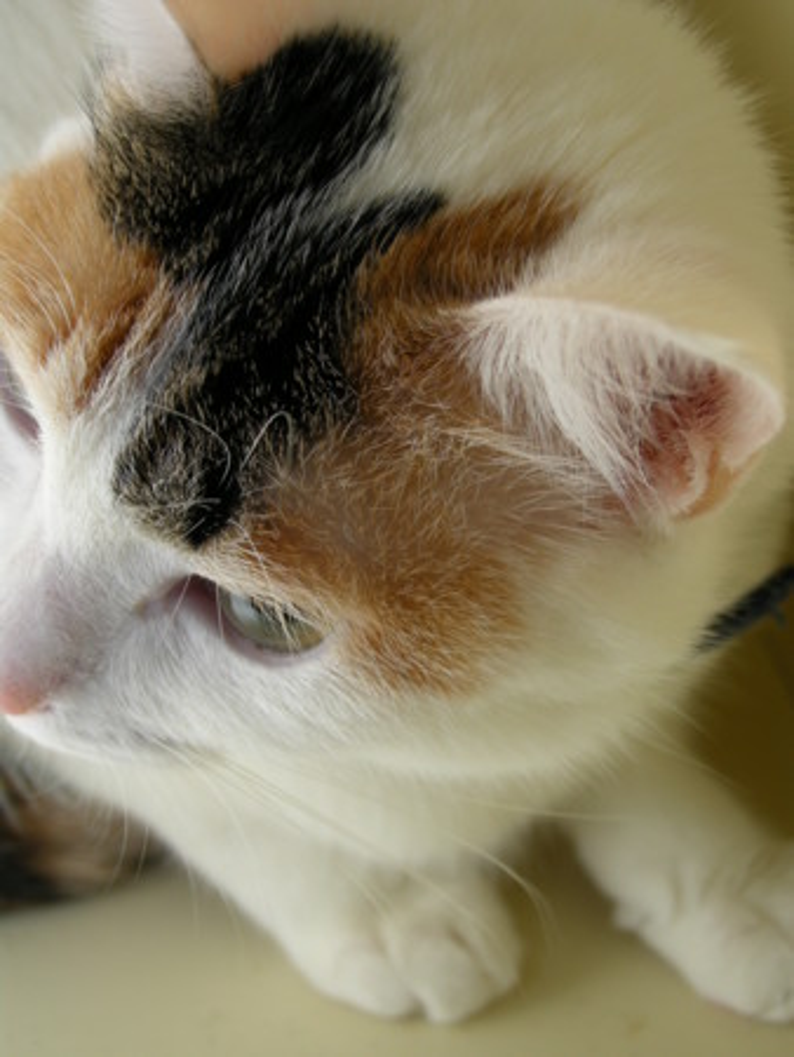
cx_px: 397
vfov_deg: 31.2
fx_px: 1894
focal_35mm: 62
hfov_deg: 23.7
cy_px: 528
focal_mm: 12.9
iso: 64
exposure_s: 1/60
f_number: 3.5
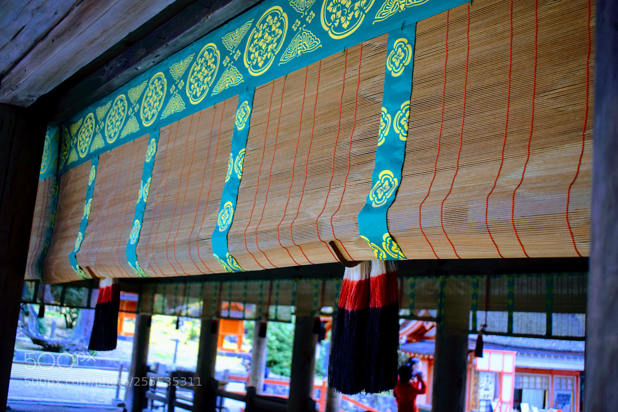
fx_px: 721
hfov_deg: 46.4
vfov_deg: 31.9
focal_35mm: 42
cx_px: 309
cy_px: 206
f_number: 4.2
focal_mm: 28
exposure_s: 1/60
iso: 500
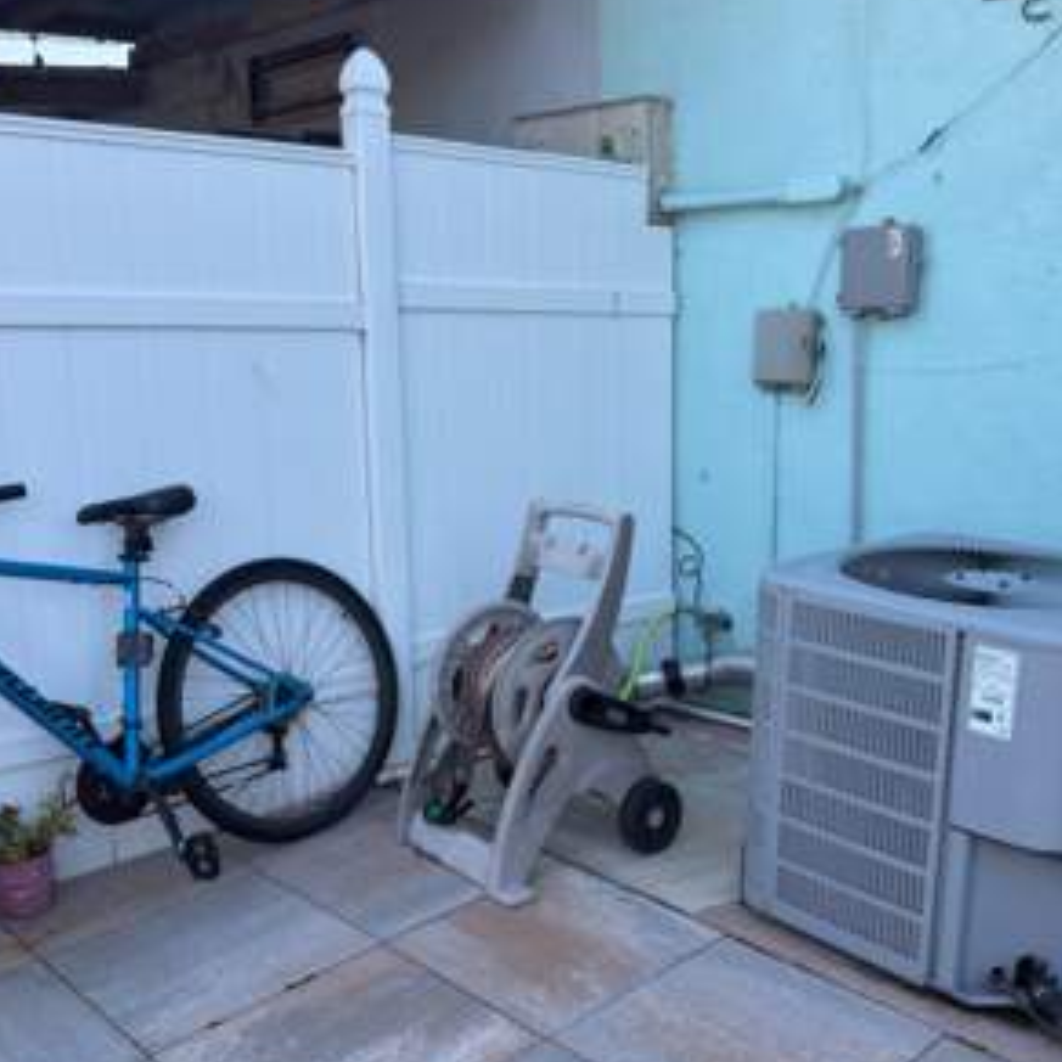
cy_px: 597
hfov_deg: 47.1
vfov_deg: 47.1
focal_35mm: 35
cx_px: 602
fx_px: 1215
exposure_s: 1/394
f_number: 1.78
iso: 80
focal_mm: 6.76
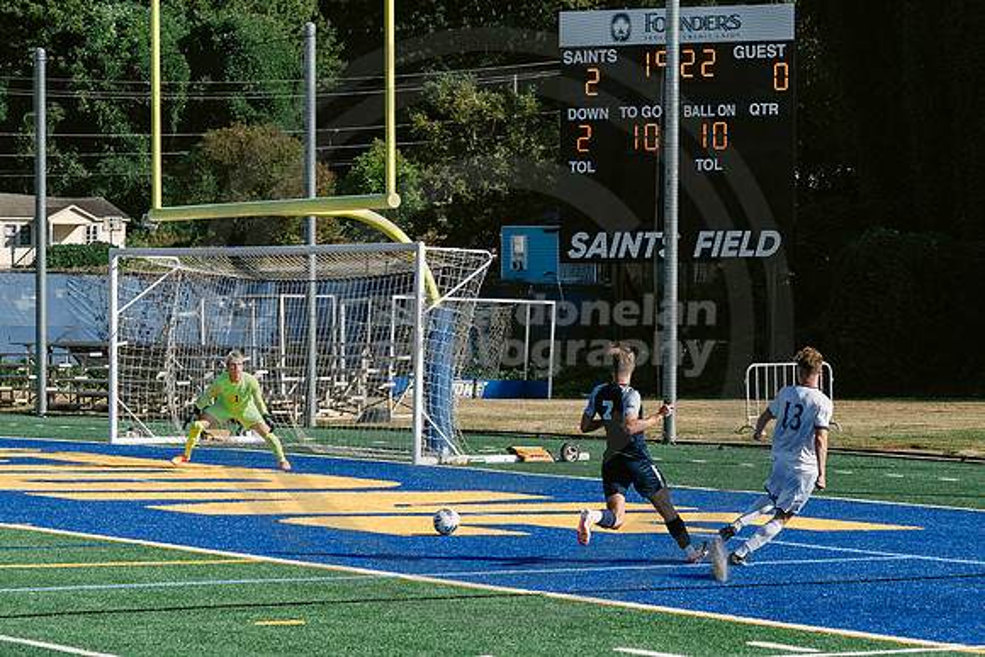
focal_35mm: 143
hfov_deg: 14.3
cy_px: 482
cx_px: 624
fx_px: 3916
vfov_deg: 9.6
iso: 640
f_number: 5.6
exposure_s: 1/2500
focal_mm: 70
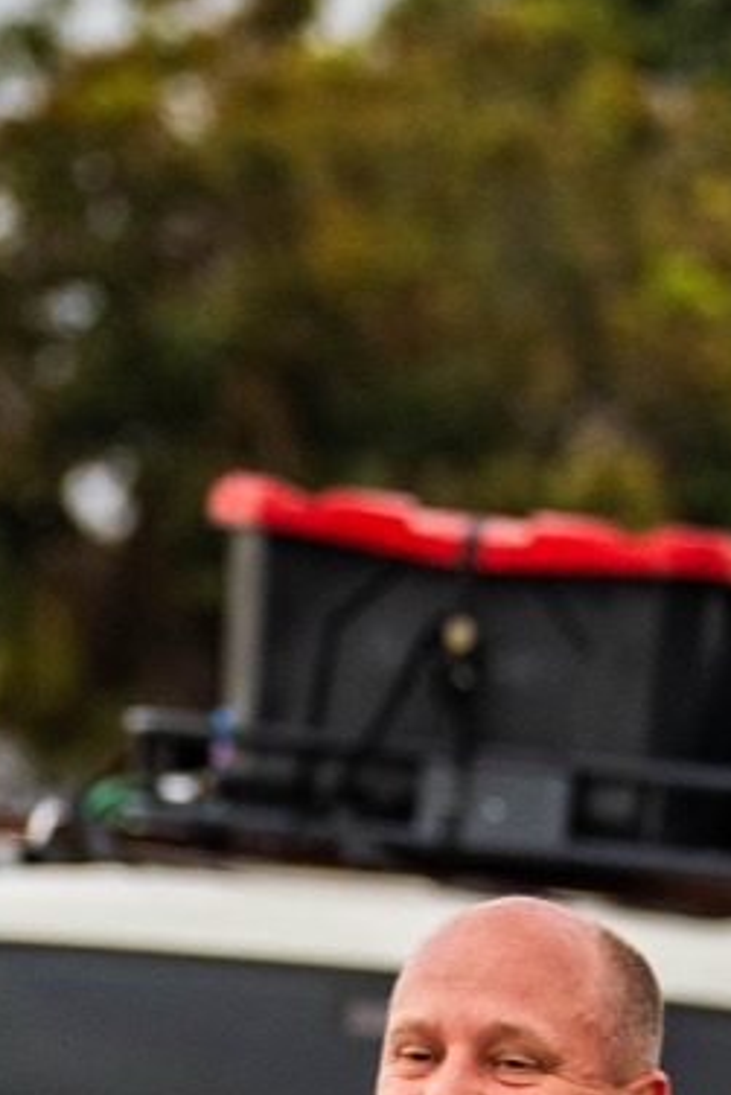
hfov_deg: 3.5
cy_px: 2062
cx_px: 681
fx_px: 11897
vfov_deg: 5.2
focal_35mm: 391
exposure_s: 1/200
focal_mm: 92
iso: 800
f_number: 2.8
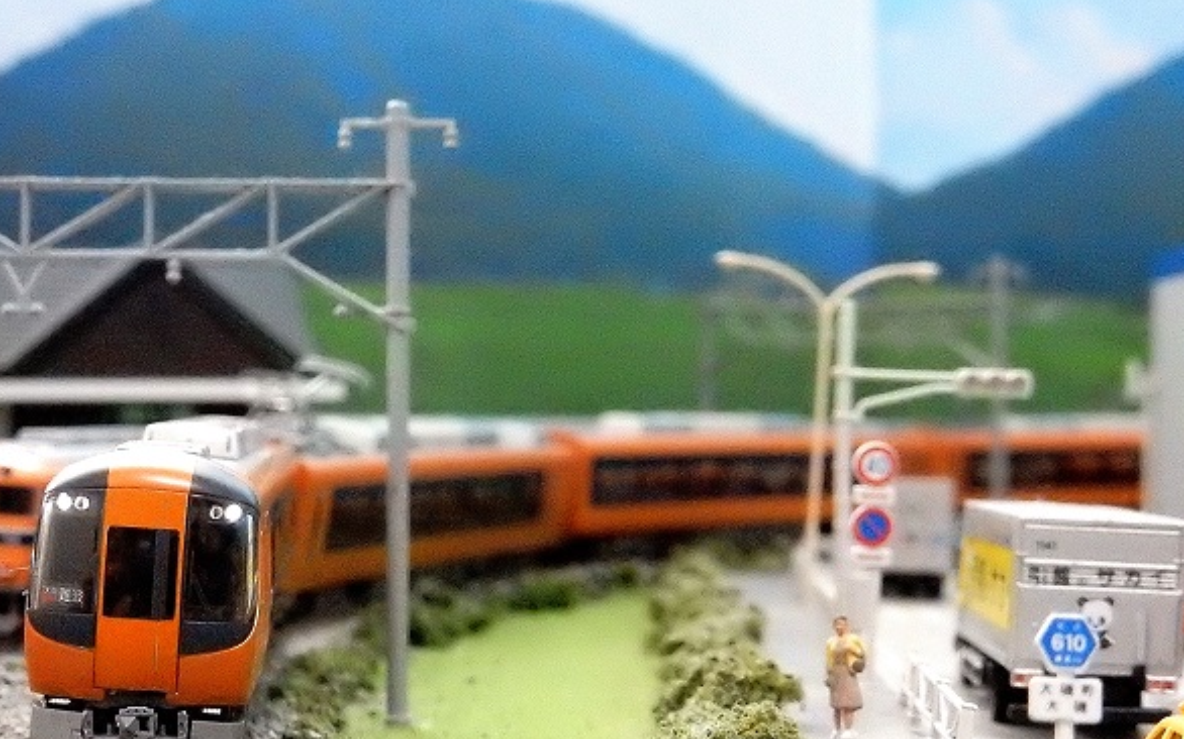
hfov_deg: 27.1
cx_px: 503
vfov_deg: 17.1
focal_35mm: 76
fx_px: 2452
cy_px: 421
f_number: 4.5
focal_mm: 10.7
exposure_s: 1/100
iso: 3200
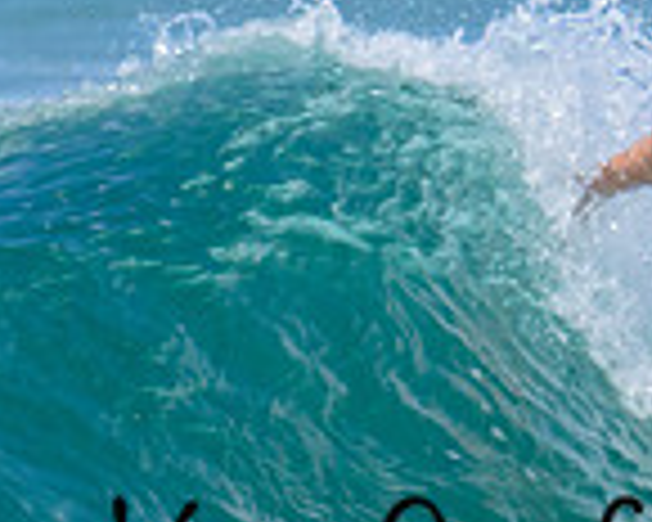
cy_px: 217
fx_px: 78537
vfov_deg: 0.4
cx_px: 1043
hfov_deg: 0.5
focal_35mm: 4070
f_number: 16
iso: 1600
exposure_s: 1/2000
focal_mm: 800
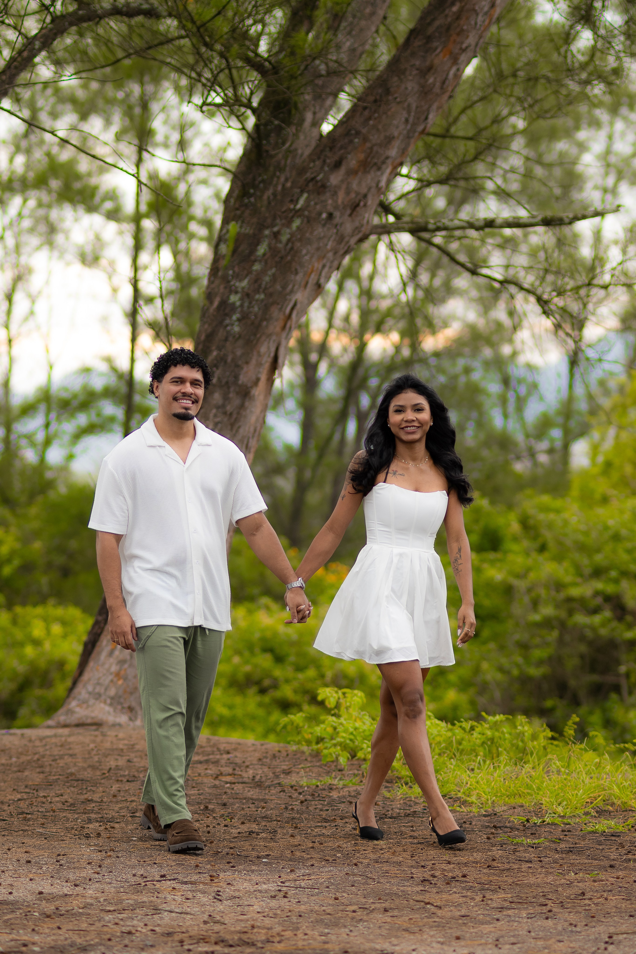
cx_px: 318
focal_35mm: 128
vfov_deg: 16.1
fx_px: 3378
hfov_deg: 10.8
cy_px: 477
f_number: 2.2
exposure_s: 1/640
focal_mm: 85
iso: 200
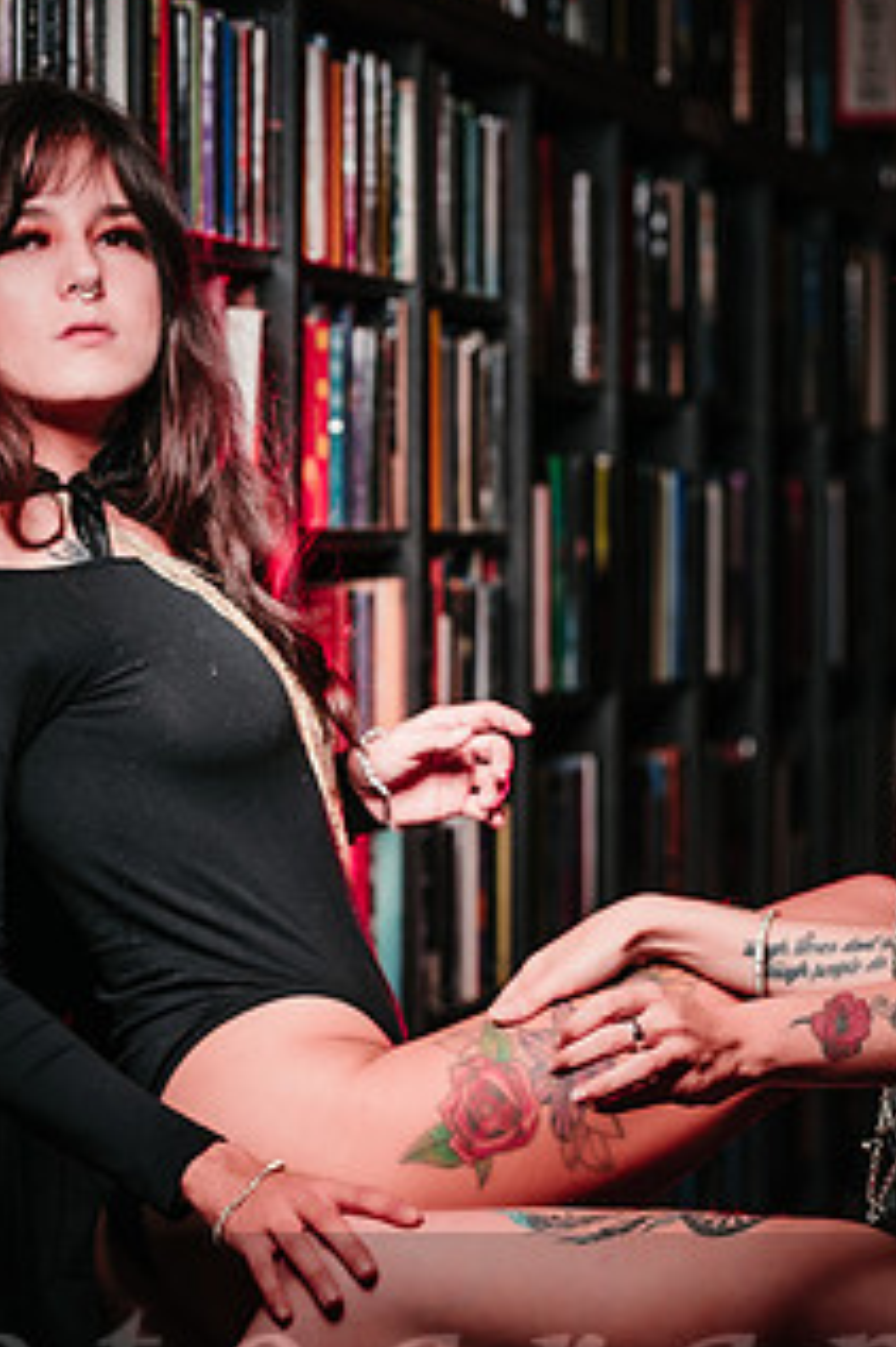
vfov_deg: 10.7
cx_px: 498
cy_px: 710
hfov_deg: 7.1
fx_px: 7213
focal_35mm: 193
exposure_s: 1/200
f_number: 4.5
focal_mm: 95
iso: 64
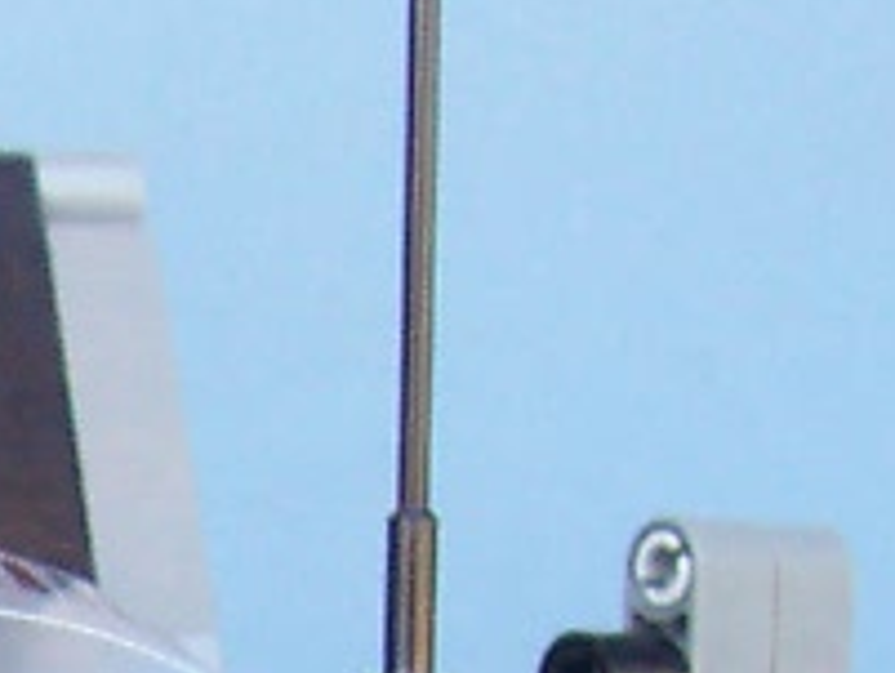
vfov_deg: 6.4
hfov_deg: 8.5
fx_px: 5717
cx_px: -833
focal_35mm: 221
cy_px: 1613
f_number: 2.8
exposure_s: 1/60
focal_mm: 5.6
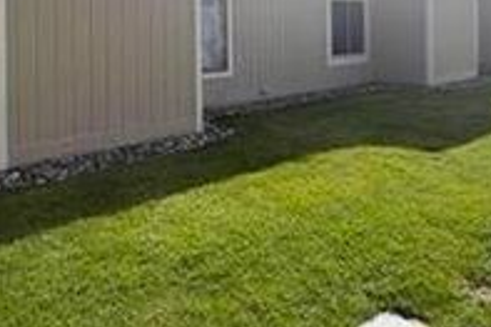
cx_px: 252
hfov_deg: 51.9
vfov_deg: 33.6
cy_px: 22
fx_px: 504
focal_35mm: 37
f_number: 2.2
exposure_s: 1/2146
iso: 64
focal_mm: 2.22
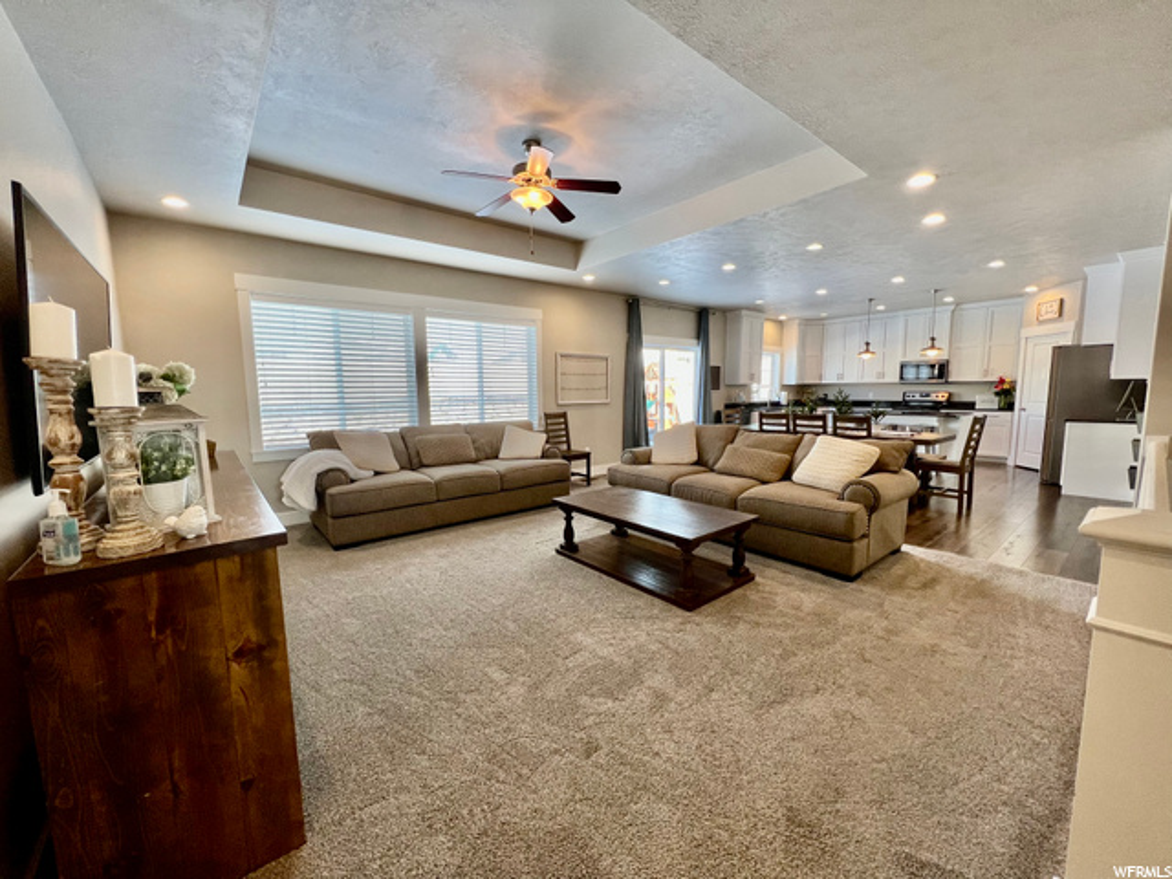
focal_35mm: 13
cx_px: 586
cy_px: 440
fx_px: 440
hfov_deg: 106.2
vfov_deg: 89.9
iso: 80
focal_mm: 1.57
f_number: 1.8
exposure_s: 1/122
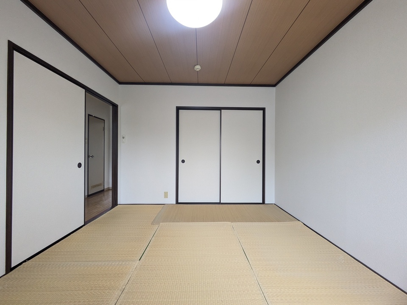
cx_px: 204
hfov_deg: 102.1
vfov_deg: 85.7
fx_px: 165
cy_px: 152
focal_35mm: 14
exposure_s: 1/120
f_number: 2.2
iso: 168
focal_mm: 1.83
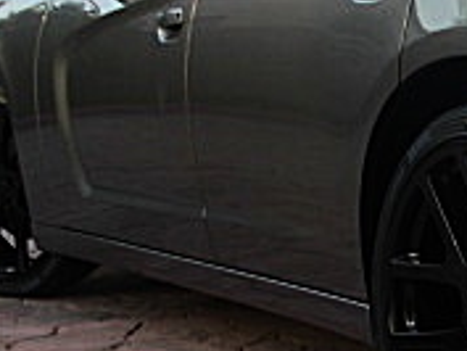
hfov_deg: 14.1
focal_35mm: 130
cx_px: 715
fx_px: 1755
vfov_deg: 11.4
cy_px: 164
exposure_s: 1/100
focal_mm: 6.3
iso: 50
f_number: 2.8
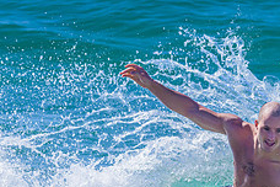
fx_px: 9488
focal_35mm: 1220
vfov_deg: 1.1
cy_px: 227
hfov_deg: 1.7
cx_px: 263
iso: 1000
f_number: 11
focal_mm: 400
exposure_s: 1/2000
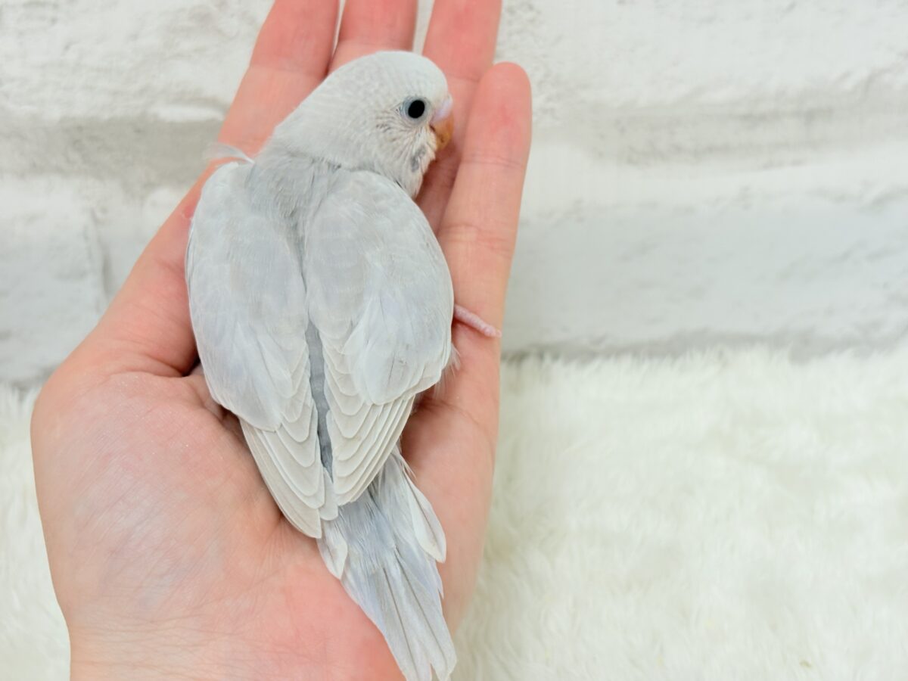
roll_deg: +0.6
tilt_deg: -34.7
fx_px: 1364
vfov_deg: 28.0
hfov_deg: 36.8
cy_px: 340
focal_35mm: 52
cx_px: 454
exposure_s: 1/100
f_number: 1.6
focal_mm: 5.96
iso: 80
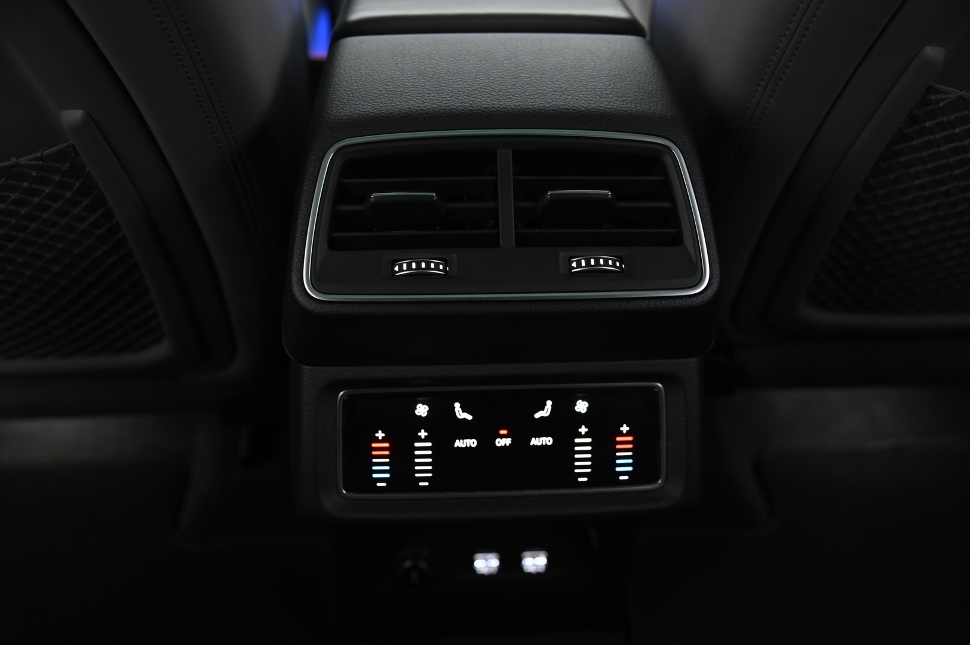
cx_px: 485
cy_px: 322
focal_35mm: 38
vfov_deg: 35.0
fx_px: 1023
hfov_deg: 50.7
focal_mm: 38
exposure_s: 1/10
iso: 2000
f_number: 4
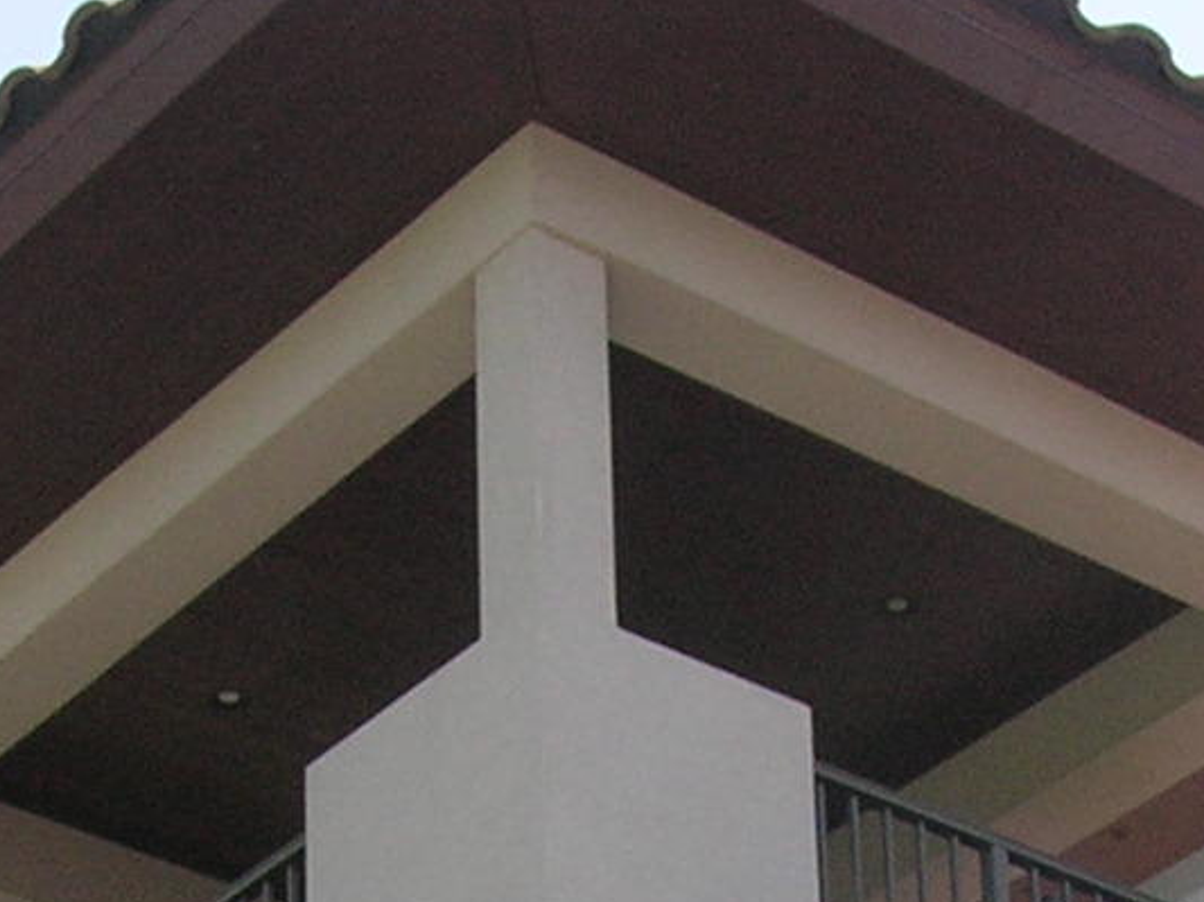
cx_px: 723
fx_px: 5075
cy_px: 1711
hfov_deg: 13.5
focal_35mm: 146
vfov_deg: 9.6
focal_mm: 5.7
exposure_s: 1/254
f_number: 4.9
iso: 71
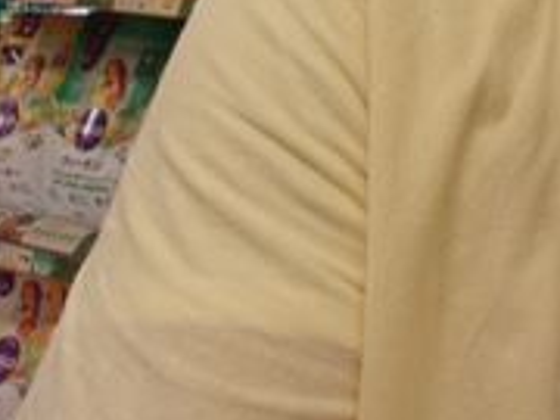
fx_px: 1456
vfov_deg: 15.4
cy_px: -162
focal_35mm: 90
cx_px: 800
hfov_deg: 19.4
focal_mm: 4.9
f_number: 3
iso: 95
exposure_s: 1/34
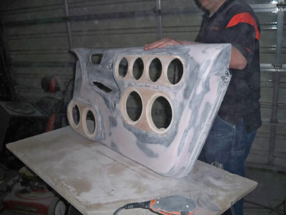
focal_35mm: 35
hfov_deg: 52.6
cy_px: 108
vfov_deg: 40.7
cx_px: 143
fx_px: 289
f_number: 3.1
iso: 200
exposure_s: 1/60
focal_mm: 6.3
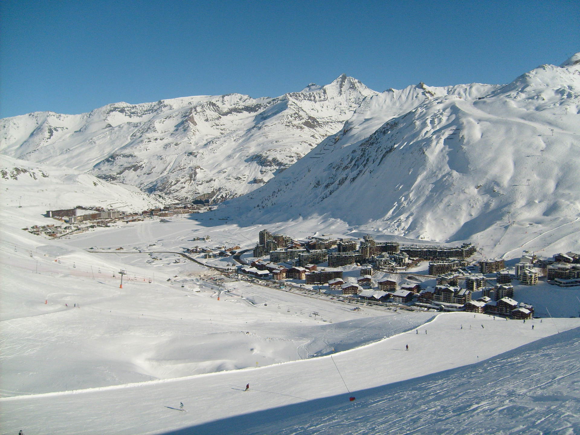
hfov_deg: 52.6
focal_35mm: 35
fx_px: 586
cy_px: 218
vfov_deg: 40.7
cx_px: 290
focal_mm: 5.8
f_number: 7.1
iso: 80
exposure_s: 1/750
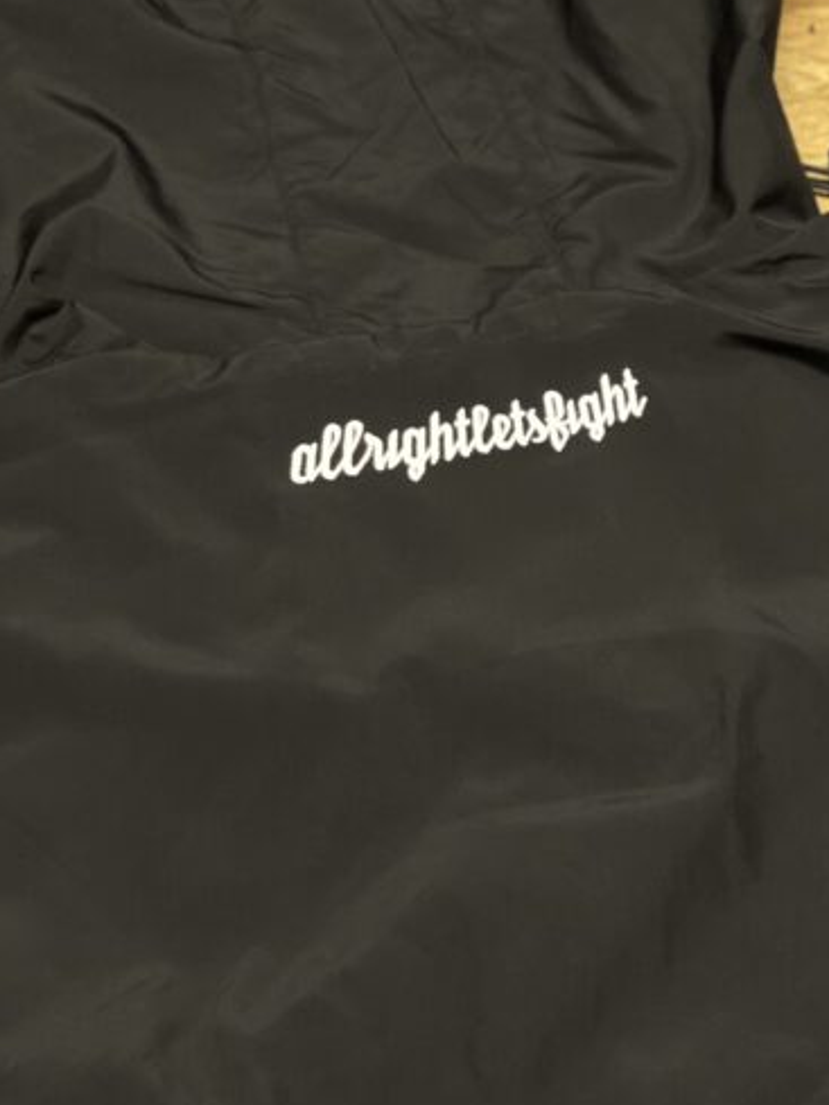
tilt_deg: -53.3
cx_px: 407
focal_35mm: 85
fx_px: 2713
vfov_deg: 22.9
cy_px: 325
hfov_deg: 17.4
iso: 250
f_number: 2
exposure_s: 1/40
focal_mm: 6
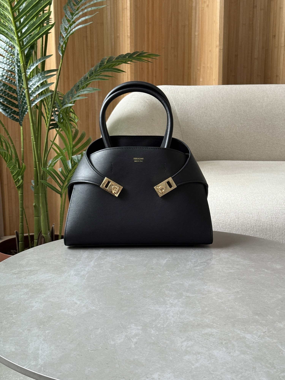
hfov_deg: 30.3
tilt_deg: -11.4
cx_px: 142
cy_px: 190
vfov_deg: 39.7
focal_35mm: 48
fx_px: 527
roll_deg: +0.5
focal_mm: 6.76
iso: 250
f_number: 1.78
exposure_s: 1/60
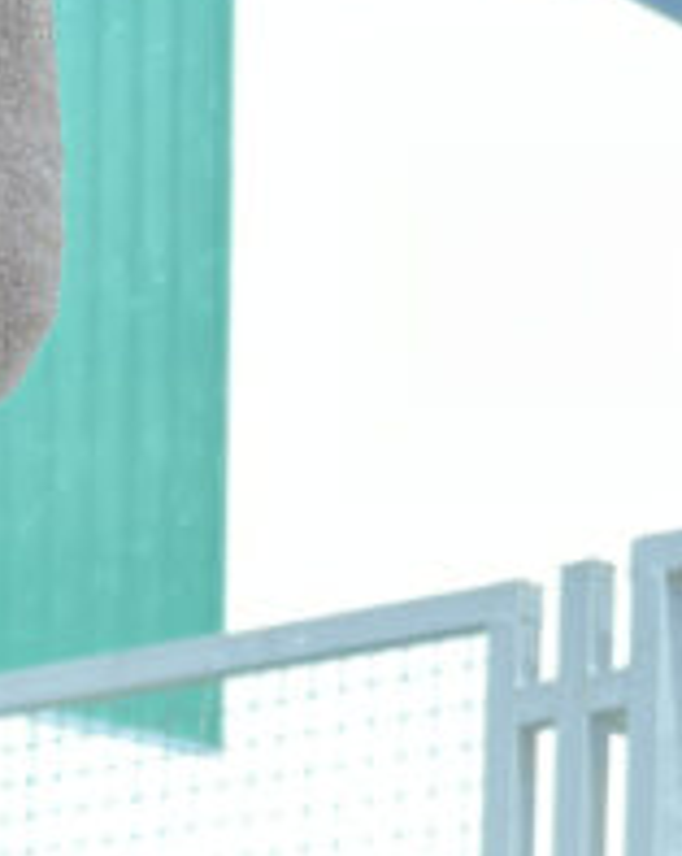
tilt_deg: -2.3
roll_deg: +0.3
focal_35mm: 132
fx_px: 3338
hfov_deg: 11.5
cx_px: -9
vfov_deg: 13.3
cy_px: 1499
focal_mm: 5.7
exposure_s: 1/167
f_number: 1.5
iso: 40
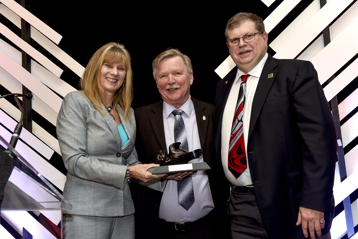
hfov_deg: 43.6
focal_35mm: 45
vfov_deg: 29.9
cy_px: 120
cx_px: 179
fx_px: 448
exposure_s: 1/160
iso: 1000
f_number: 6.3
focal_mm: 45
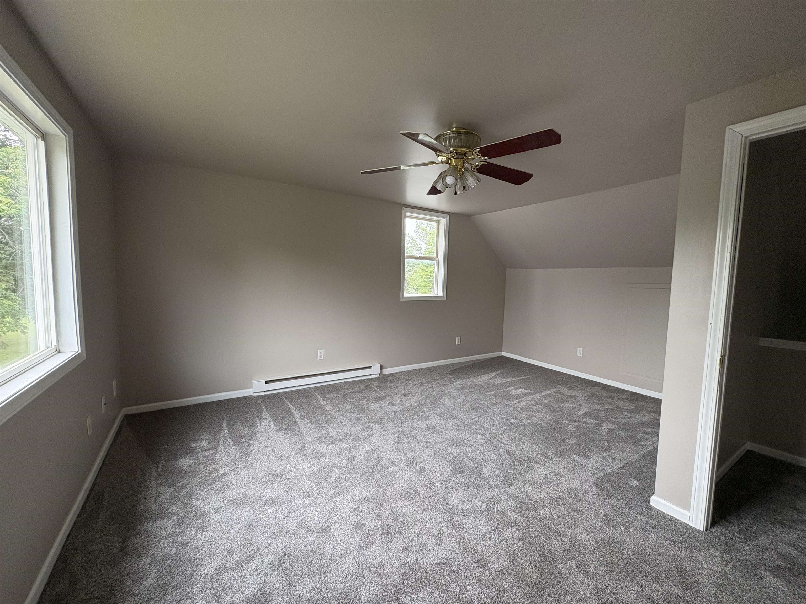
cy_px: 302
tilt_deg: -3.8
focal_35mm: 14
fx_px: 326
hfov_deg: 102.1
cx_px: 403
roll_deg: -1.0
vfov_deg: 85.7
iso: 160
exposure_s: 1/99
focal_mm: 2.22
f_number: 2.2
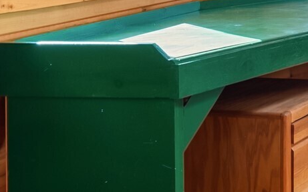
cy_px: -74
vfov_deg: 13.8
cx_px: 544
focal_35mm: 90
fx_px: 755
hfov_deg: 18.4
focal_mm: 24
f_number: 6.3
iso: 400
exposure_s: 1/5
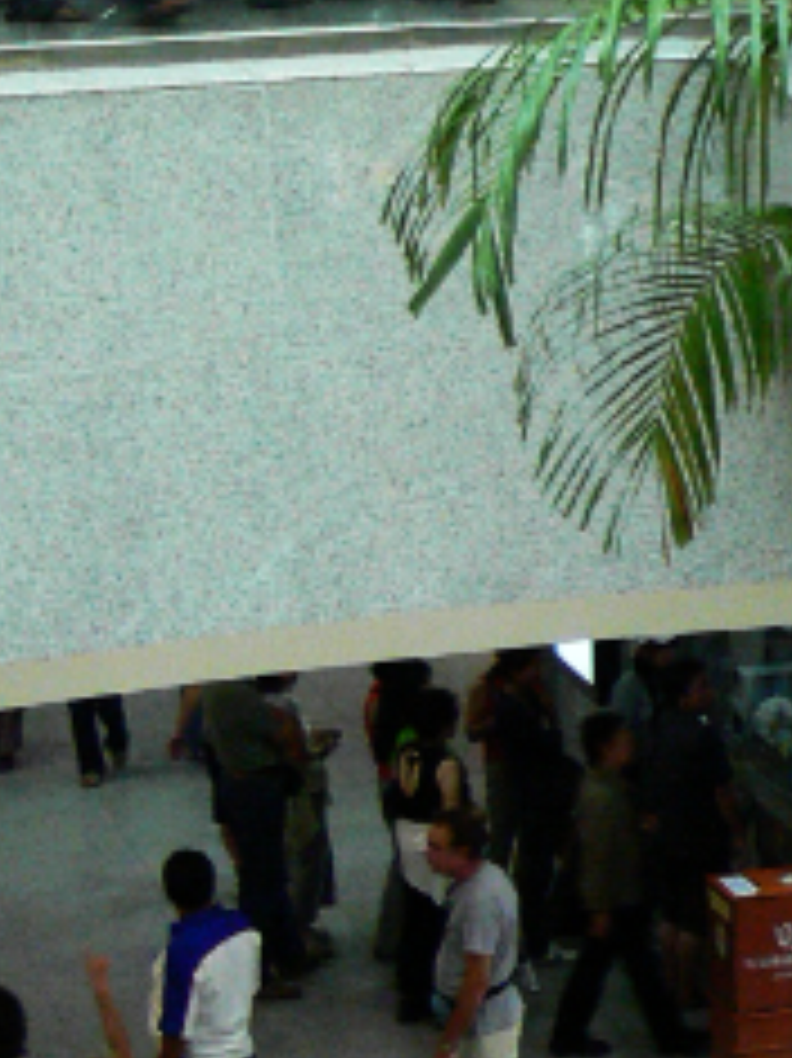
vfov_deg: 12.9
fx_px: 4550
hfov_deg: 9.5
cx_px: 1413
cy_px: 1333
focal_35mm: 149
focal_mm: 7.4
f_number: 2.8
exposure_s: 1/15
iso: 200
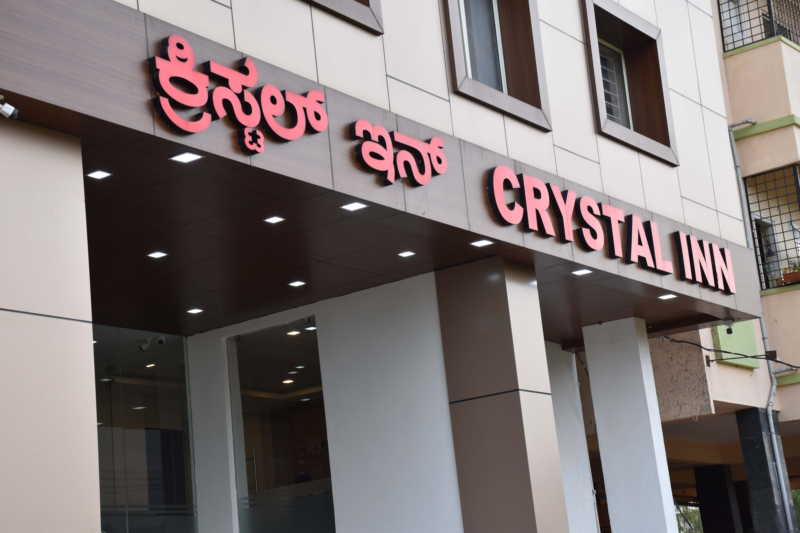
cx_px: 400
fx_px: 1500
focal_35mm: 68
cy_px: 266
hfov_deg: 29.9
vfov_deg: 20.2
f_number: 7.1
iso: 400
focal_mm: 45
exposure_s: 1/200
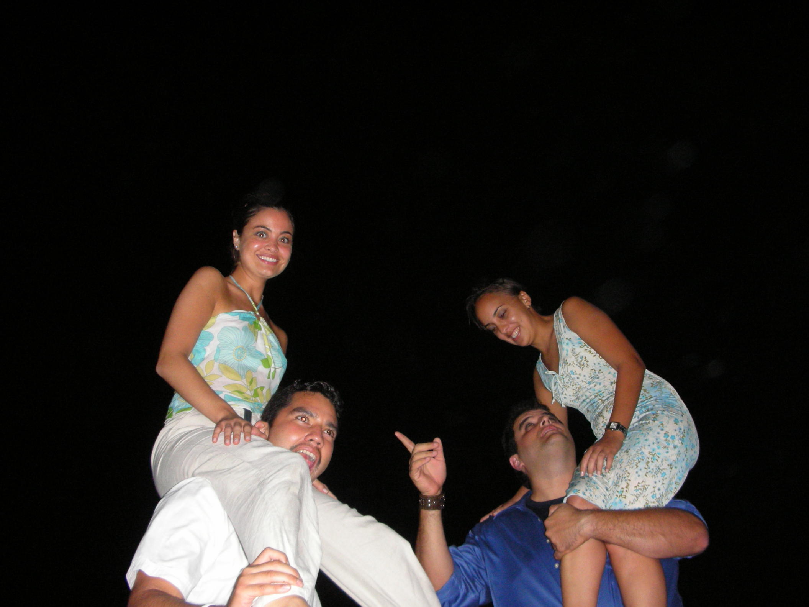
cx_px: 404
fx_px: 818
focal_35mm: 35
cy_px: 304
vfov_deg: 40.7
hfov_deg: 52.6
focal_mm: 5.8
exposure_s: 1/60.1
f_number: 3
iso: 200
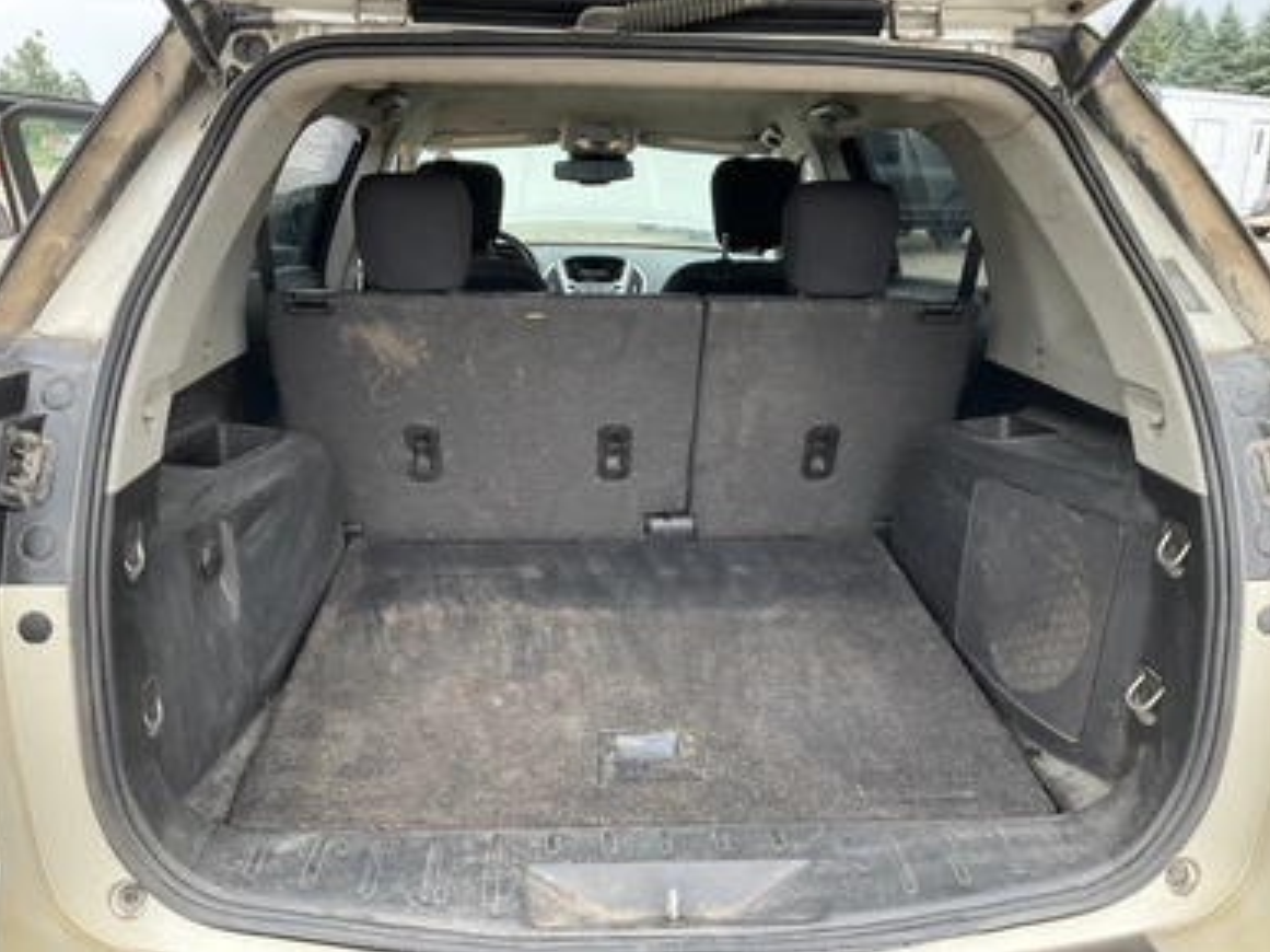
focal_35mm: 30
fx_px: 1100
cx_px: 637
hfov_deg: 60.0
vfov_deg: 46.8
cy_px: 463
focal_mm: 3
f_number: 1.8
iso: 32
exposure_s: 1/159
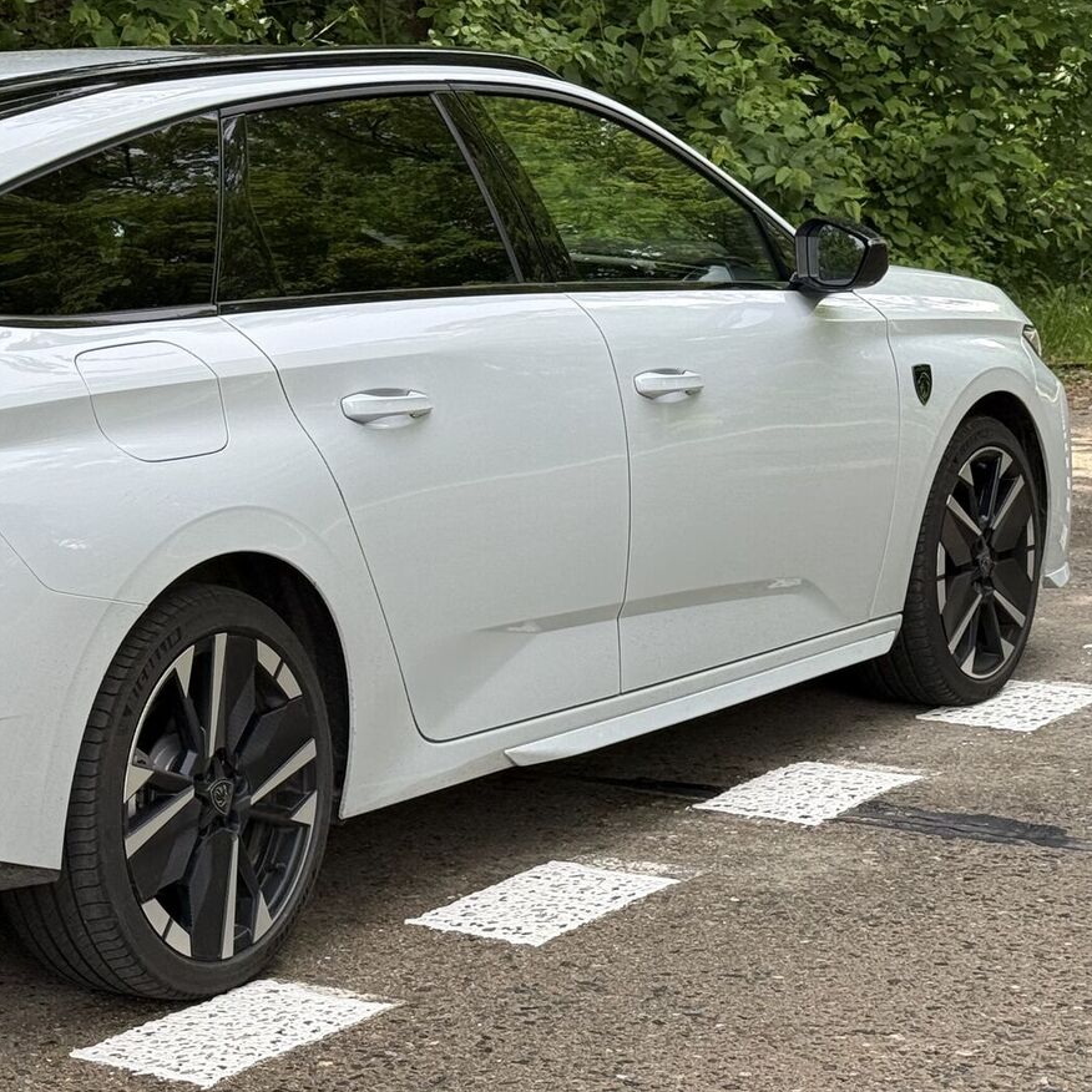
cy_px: 476
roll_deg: +1.8
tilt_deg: -12.7
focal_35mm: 93
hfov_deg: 18.4
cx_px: 117
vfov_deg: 18.7
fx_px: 3319
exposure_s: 1/1085
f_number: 1.78
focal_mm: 6.76
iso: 80
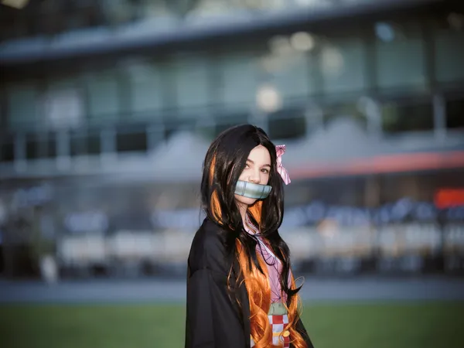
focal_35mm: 107
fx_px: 1434
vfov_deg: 13.8
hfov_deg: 18.4
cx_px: 232
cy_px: 174
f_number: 1.8
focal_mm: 135
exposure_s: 1/125
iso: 100
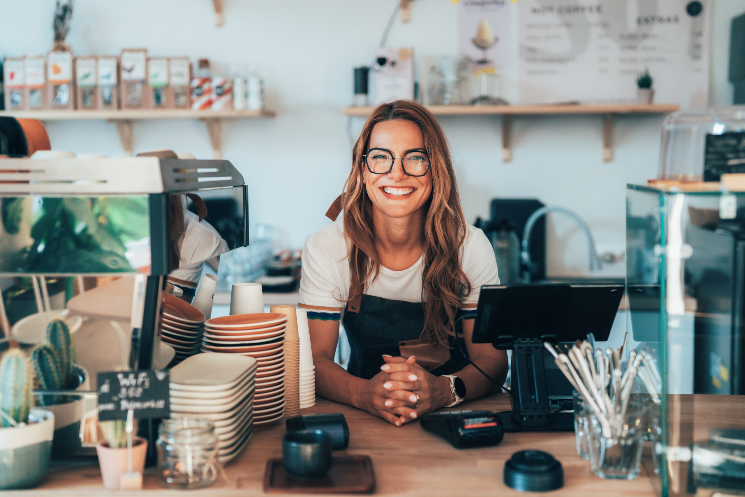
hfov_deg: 39.6
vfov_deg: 27.0
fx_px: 1035
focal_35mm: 50
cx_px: 372
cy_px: 248
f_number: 2
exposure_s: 1/500
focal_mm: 50
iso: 1000
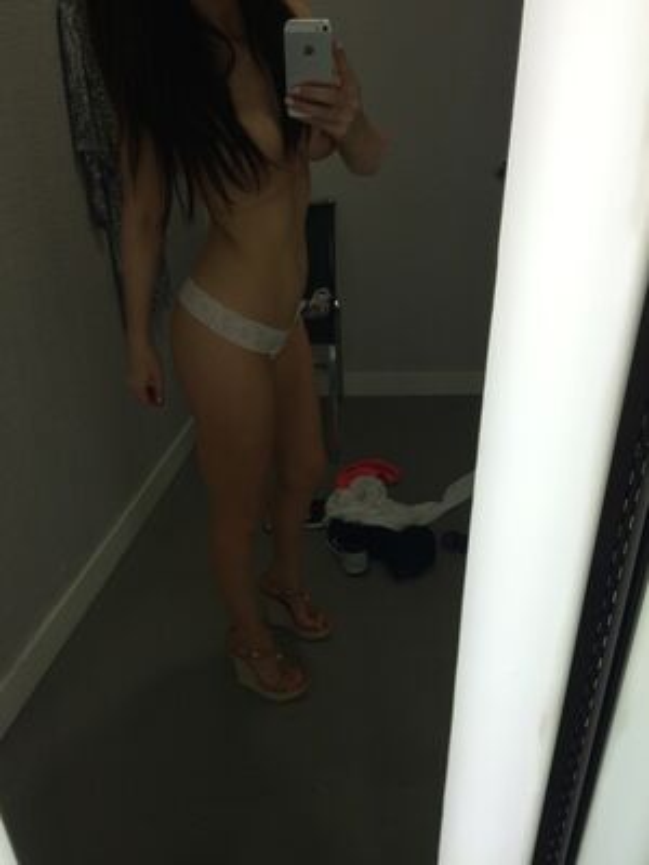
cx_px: 324
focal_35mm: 29
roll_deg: -0.3
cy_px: 432
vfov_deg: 61.7
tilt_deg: -28.2
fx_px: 725
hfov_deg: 48.2
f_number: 2.2
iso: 64
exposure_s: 1/120
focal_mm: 4.15
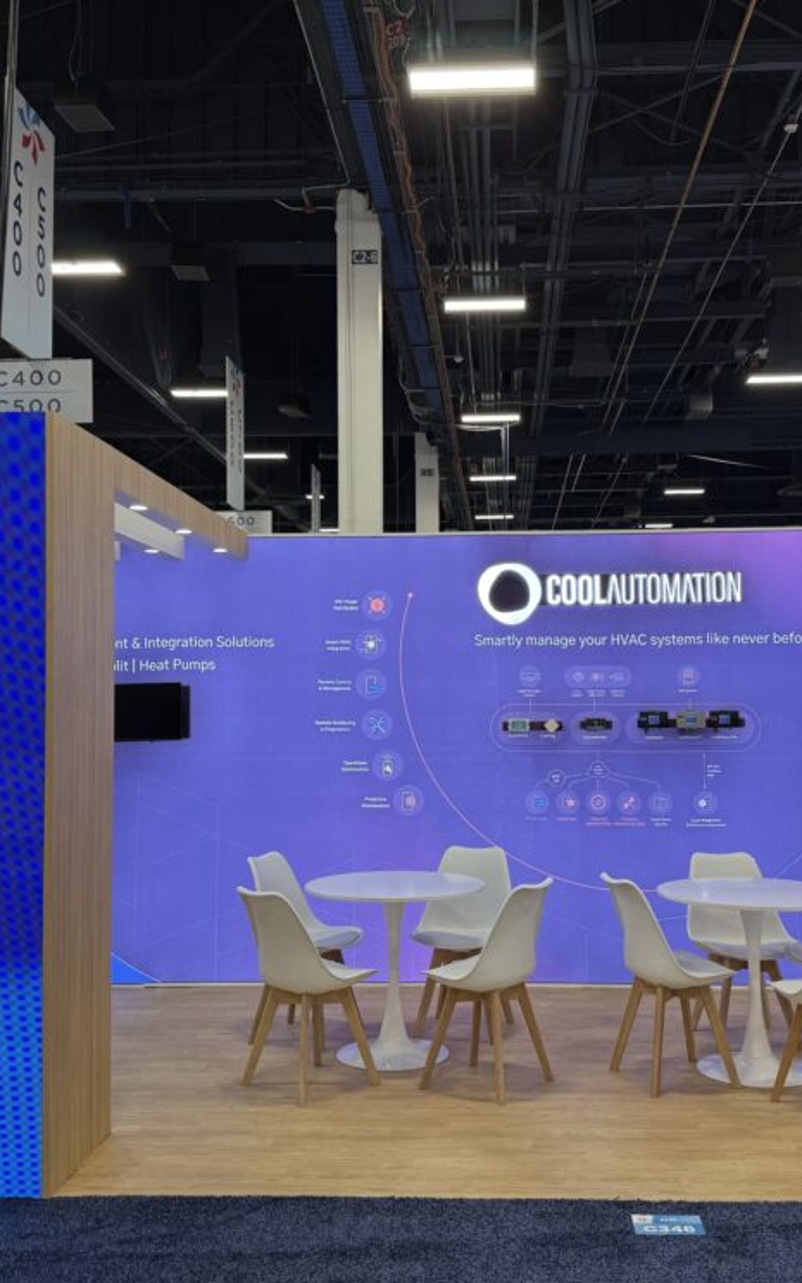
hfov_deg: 36.2
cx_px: 454
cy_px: 629
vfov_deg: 55.3
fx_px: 1224
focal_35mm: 35
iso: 80
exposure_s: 1/120
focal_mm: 6.76
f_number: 1.78
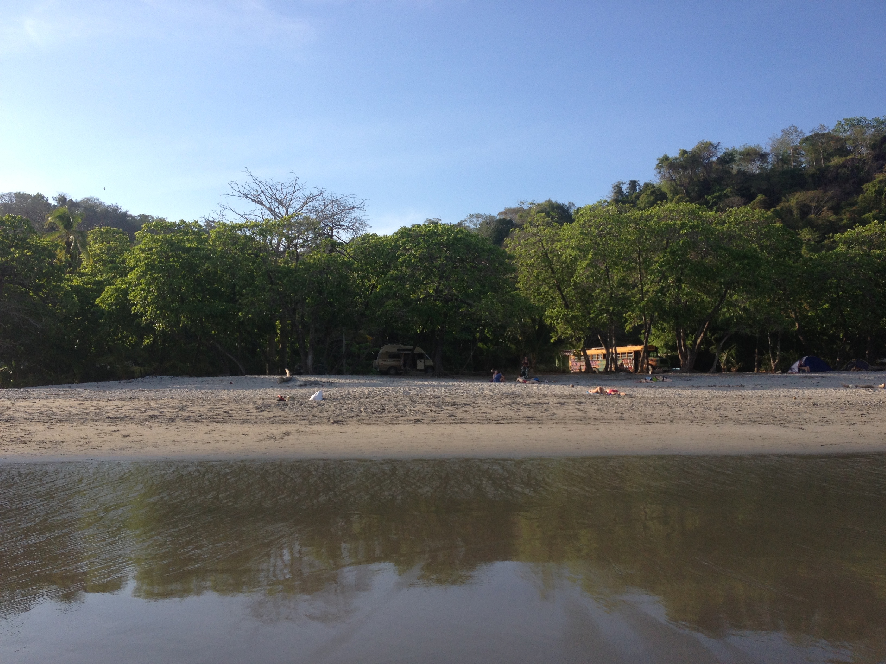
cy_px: 332
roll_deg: +0.5
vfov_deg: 40.7
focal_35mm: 35
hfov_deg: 52.6
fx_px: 896
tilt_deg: +3.0
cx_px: 443
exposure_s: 1/1200
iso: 50
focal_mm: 4.28
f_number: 2.4
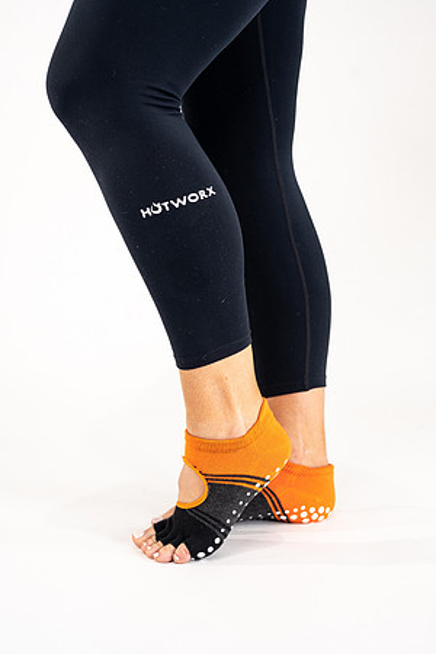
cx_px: 218
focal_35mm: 50
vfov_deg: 39.6
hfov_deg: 27.0
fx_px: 908
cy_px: 327
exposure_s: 1/125
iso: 200
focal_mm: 50
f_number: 4.5
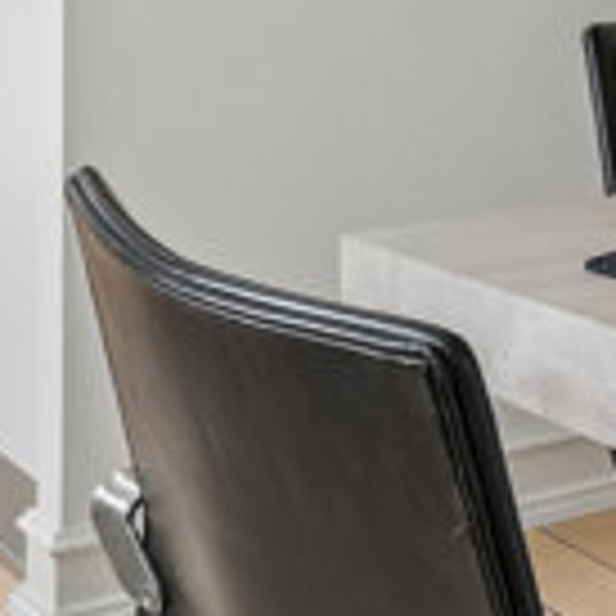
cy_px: -223
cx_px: 441
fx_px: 2018
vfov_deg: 16.3
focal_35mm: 100
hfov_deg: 17.3
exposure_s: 1/4
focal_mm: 13.5
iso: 200
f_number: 8
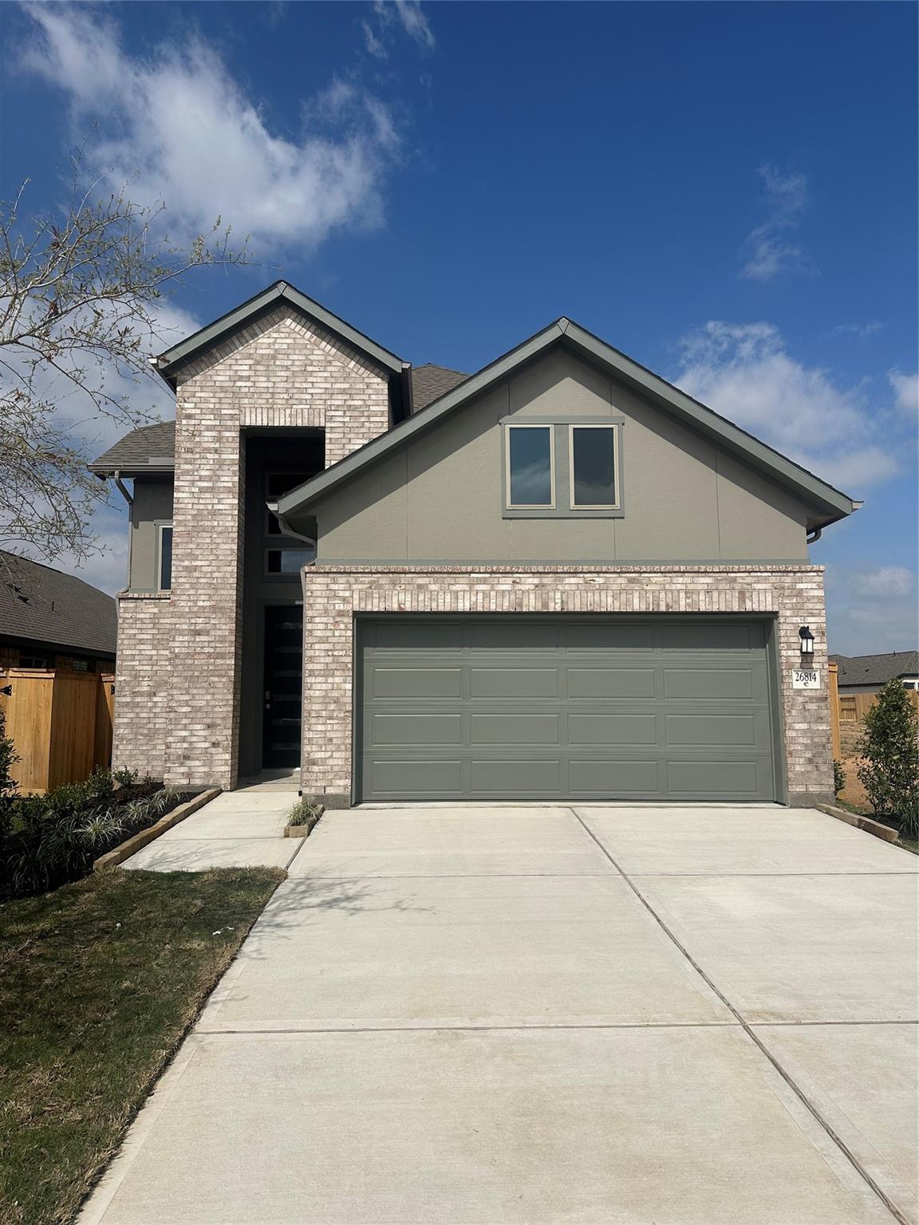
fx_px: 850
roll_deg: +0.5
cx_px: 460
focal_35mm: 24
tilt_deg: +8.6
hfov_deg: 56.8
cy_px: 612
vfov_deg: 71.6
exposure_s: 1/12048
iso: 80
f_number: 1.78
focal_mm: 6.86
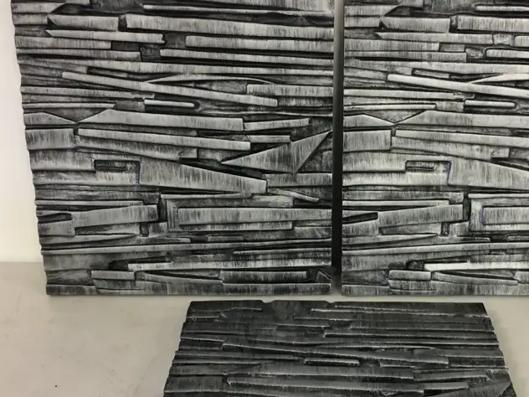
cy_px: 288
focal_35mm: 47
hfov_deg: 40.2
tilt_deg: -28.8
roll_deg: -0.6
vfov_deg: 30.5
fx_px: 718
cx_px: 322
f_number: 2.2
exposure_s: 1/17
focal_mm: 4.15
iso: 50
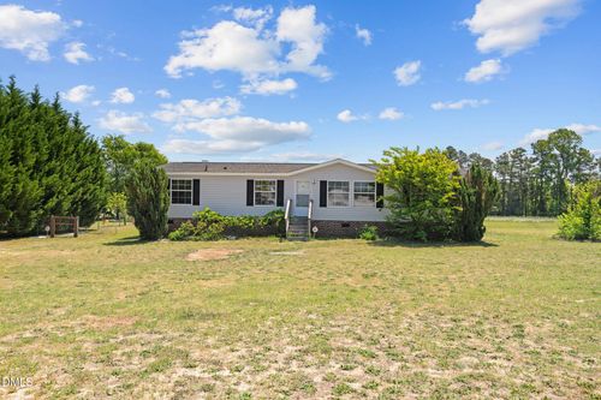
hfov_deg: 68.4
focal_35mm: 26
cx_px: 300
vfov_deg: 48.7
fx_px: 442
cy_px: 200
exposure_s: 1/400
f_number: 8
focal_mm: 26.5
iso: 320
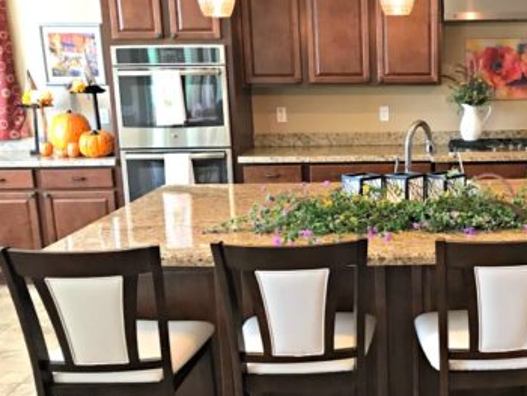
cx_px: 429
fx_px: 731
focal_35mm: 48
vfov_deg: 30.3
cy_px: 227
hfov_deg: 38.0
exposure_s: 1/15
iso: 64
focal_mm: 3.99
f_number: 1.8
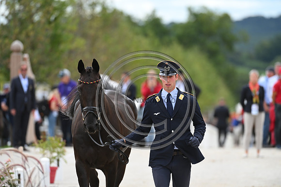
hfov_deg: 5.2
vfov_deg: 3.4
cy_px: 94
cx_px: 140
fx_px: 3123
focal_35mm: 400
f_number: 5.6
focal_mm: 400
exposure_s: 1/1600
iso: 720
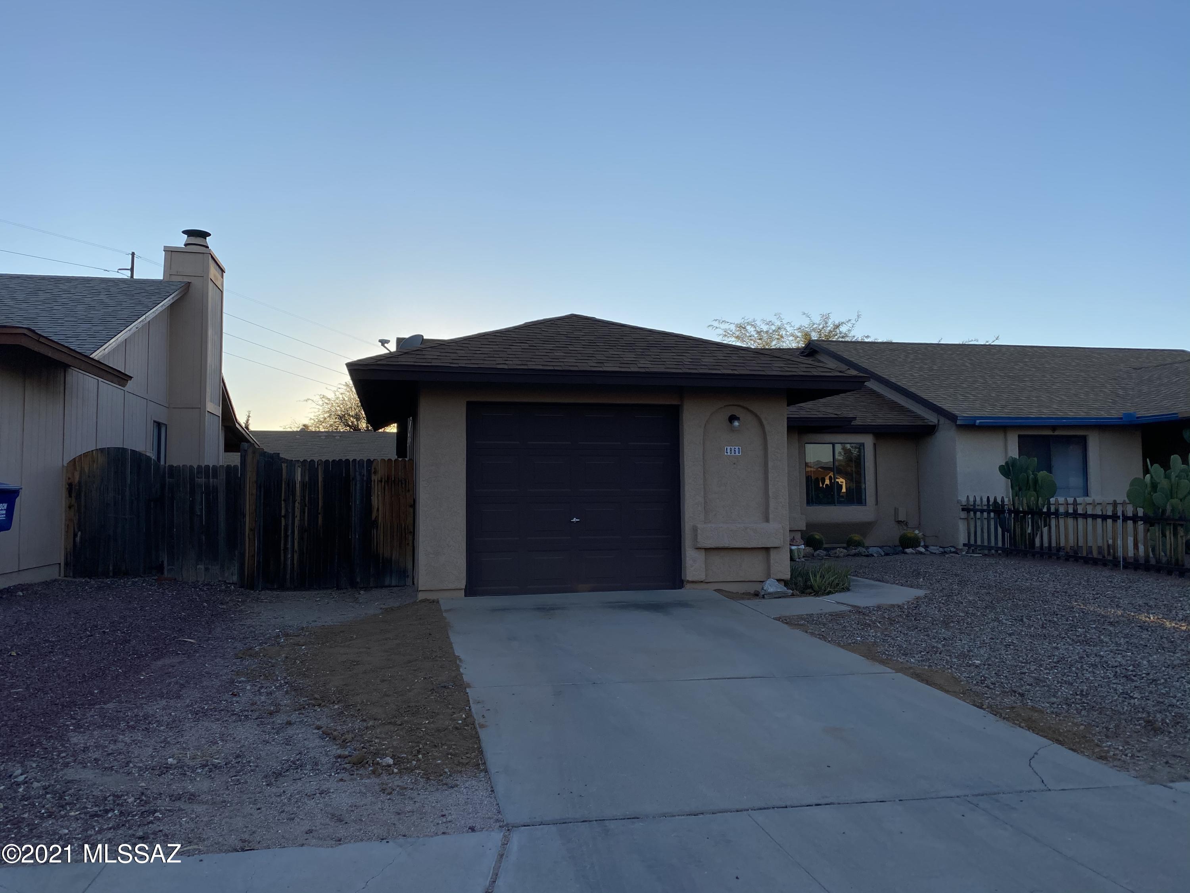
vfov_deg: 53.1
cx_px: 595
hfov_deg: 67.3
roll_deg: +0.2
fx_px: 894
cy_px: 446
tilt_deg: +4.0
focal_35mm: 26
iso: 32
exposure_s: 1/1484
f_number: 1.8
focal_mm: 4.25
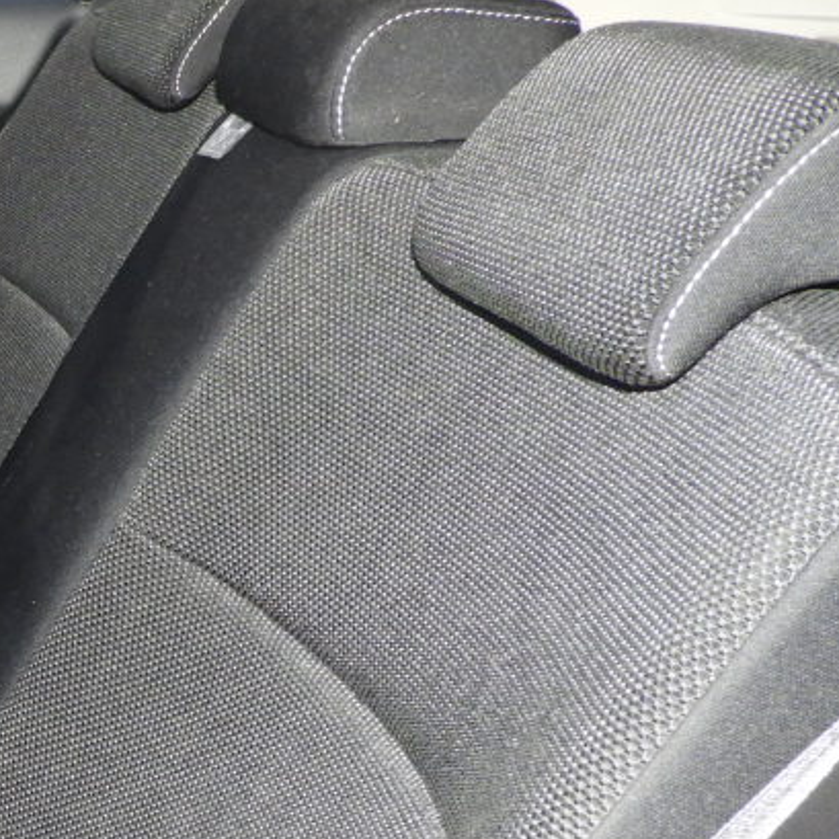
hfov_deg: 18.4
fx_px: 2276
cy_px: 749
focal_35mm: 83
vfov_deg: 20.5
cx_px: -443
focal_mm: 4.3
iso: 280
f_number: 3.3
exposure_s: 1/100
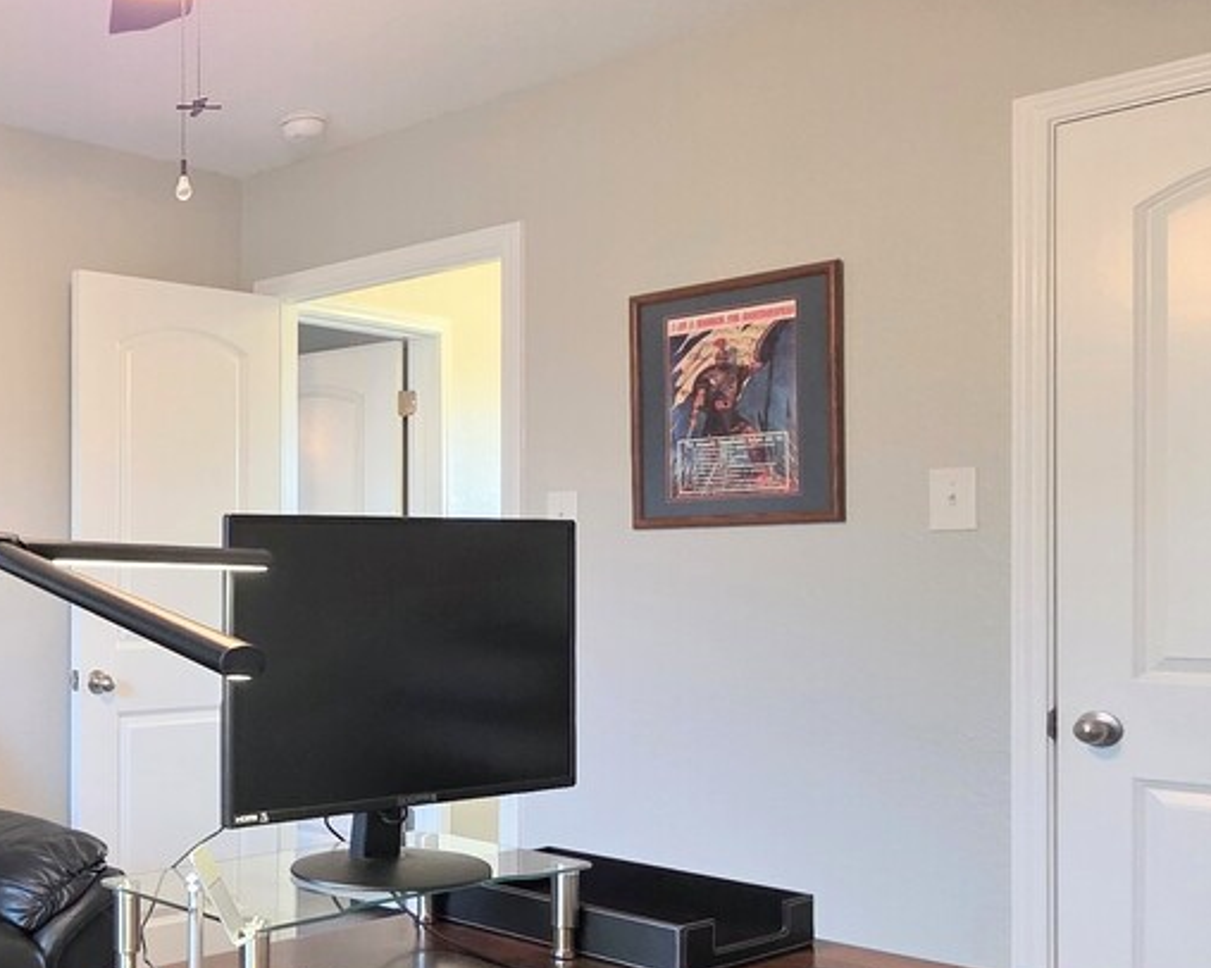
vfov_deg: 41.0
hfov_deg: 41.7
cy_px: 572
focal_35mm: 36
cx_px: -72
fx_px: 1290
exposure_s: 1/60
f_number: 1.9
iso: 250
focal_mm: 2.2
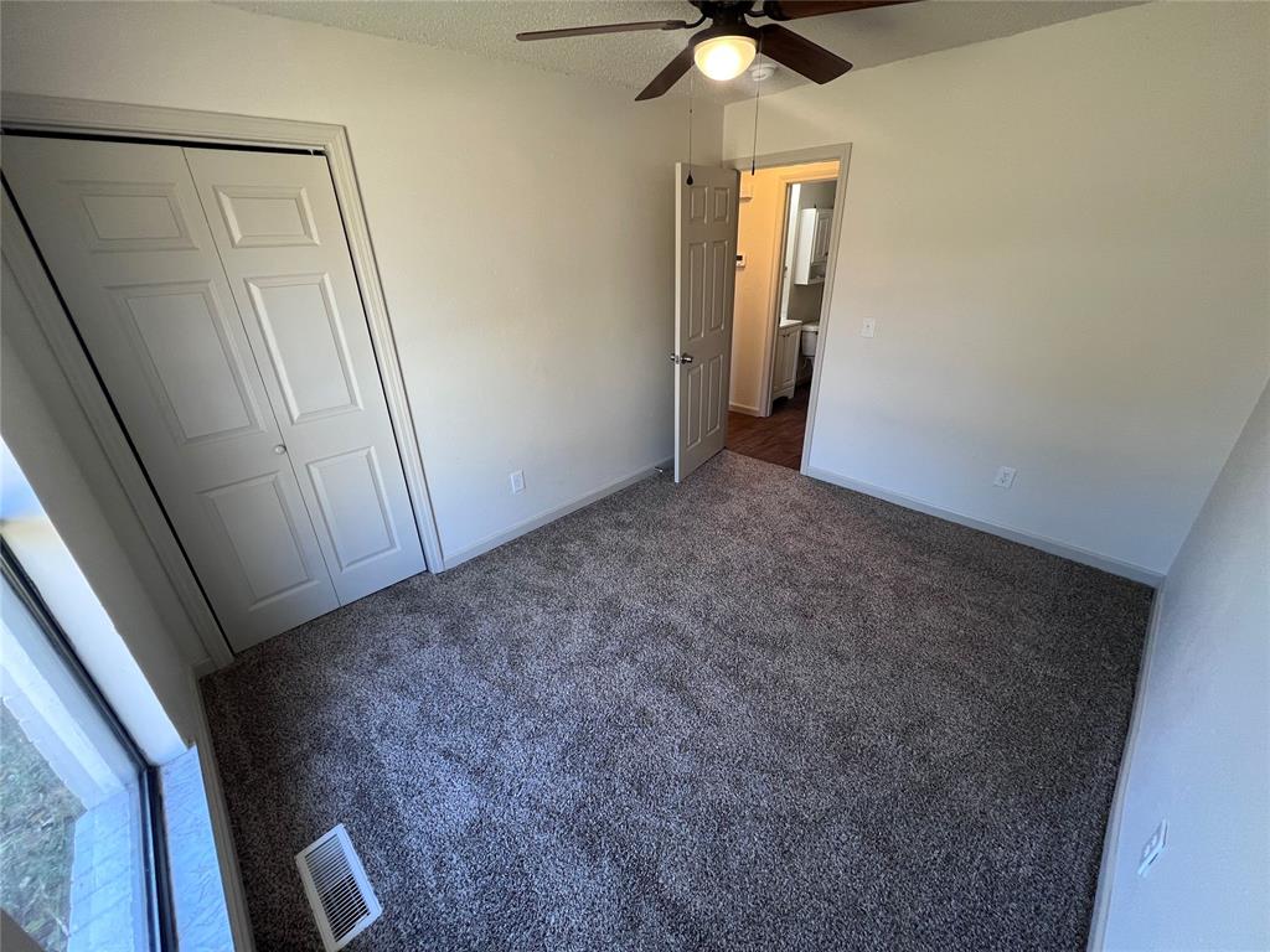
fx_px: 477
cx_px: 635
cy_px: 476
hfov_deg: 106.2
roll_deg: +2.3
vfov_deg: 89.9
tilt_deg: -25.6
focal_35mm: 13
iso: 100
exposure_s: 1/99
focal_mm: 1.57
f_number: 1.8
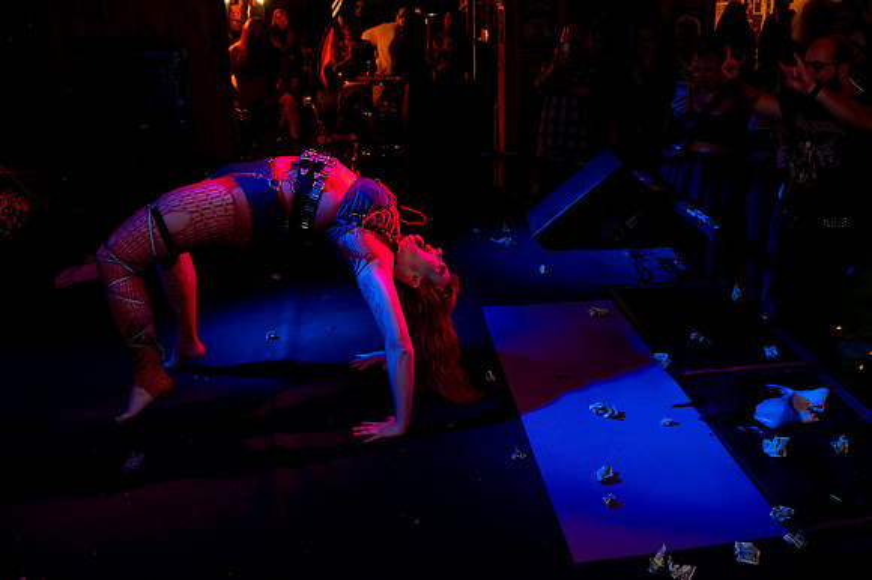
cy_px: 283
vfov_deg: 38.6
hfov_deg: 54.8
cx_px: 550
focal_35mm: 34
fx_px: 830
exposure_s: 1/100
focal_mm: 24
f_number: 4
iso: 5000
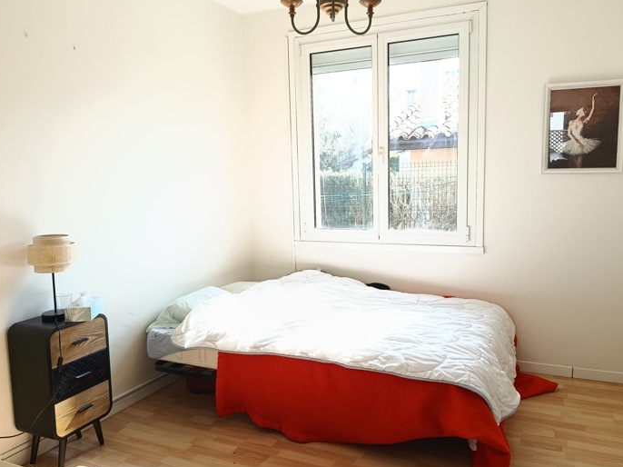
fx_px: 504
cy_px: 236
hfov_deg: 63.4
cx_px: 335
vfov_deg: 49.7
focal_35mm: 28
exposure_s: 1/100
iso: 131
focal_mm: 5.24
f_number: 1.7
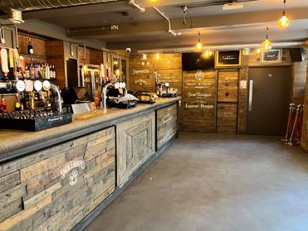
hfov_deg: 63.4
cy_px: 118
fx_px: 249
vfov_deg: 49.8
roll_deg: -0.1
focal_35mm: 28
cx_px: 155
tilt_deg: -6.4
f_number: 1.5
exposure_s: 1/50
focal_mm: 5.7
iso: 500
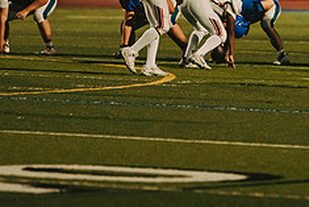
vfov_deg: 2.8
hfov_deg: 4.2
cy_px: -14
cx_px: 270
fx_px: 4234
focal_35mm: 493
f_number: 2.8
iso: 2500
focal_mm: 200
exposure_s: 1/1600
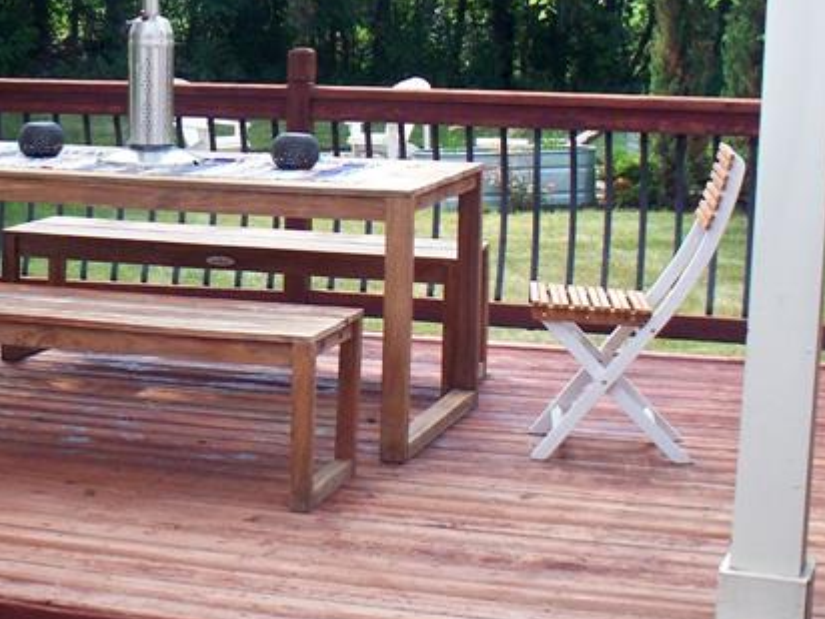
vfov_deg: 16.8
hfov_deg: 22.1
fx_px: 2073
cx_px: 126
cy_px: 74
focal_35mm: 87
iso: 160
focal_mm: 7.54
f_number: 2.8
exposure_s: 1/320
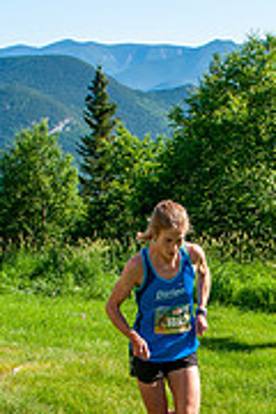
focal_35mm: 90
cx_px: 243
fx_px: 1035
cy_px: 380
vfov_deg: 22.0
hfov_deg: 15.0
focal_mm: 24
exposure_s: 1/400
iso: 200
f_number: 8
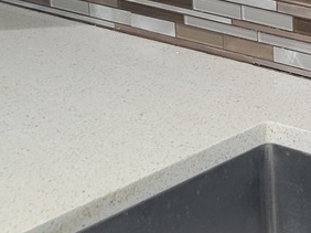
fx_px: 1194
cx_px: 437
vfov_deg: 10.9
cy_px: -63
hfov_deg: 14.1
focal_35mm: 133
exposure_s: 1/40
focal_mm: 5.4
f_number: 1.8
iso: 160
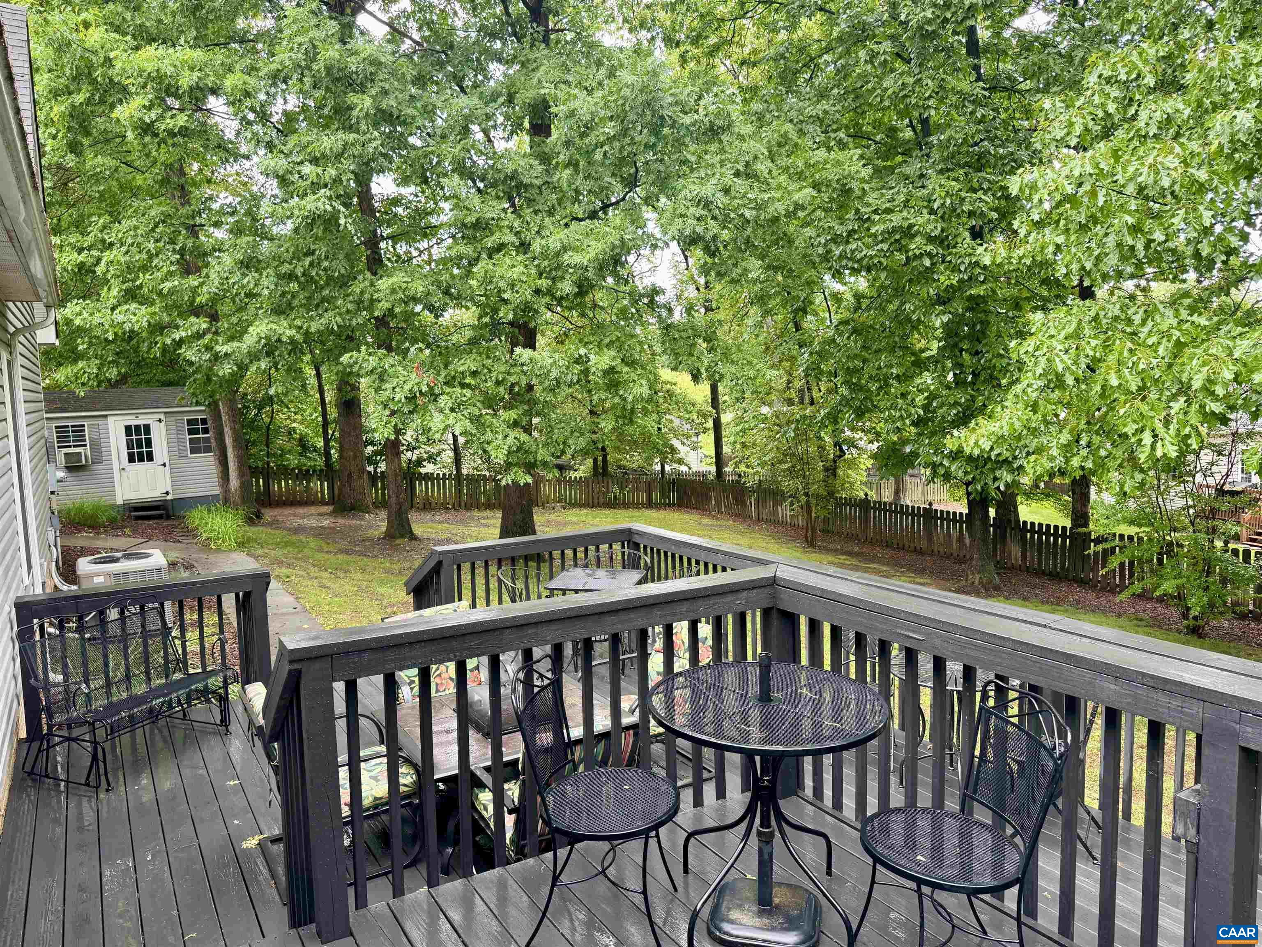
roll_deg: +1.8
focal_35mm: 24
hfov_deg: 71.6
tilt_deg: -6.7
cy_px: 474
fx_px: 875
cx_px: 631
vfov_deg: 56.8
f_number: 1.78
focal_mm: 6.76
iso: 100
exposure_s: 1/121
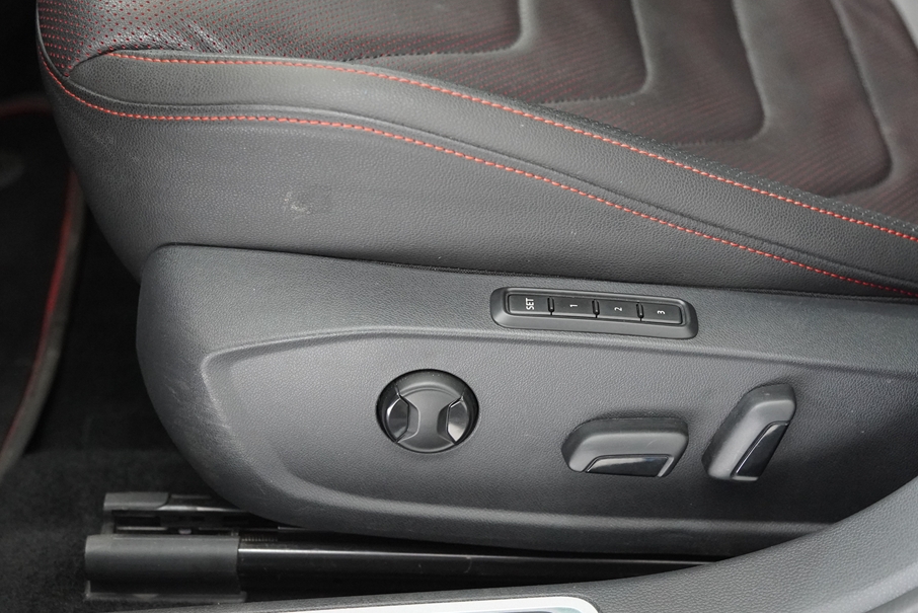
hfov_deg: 32.8
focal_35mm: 61
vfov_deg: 22.3
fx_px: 1556
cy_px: 294
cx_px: 511
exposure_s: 1/160
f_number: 2.8
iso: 3200
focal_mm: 36
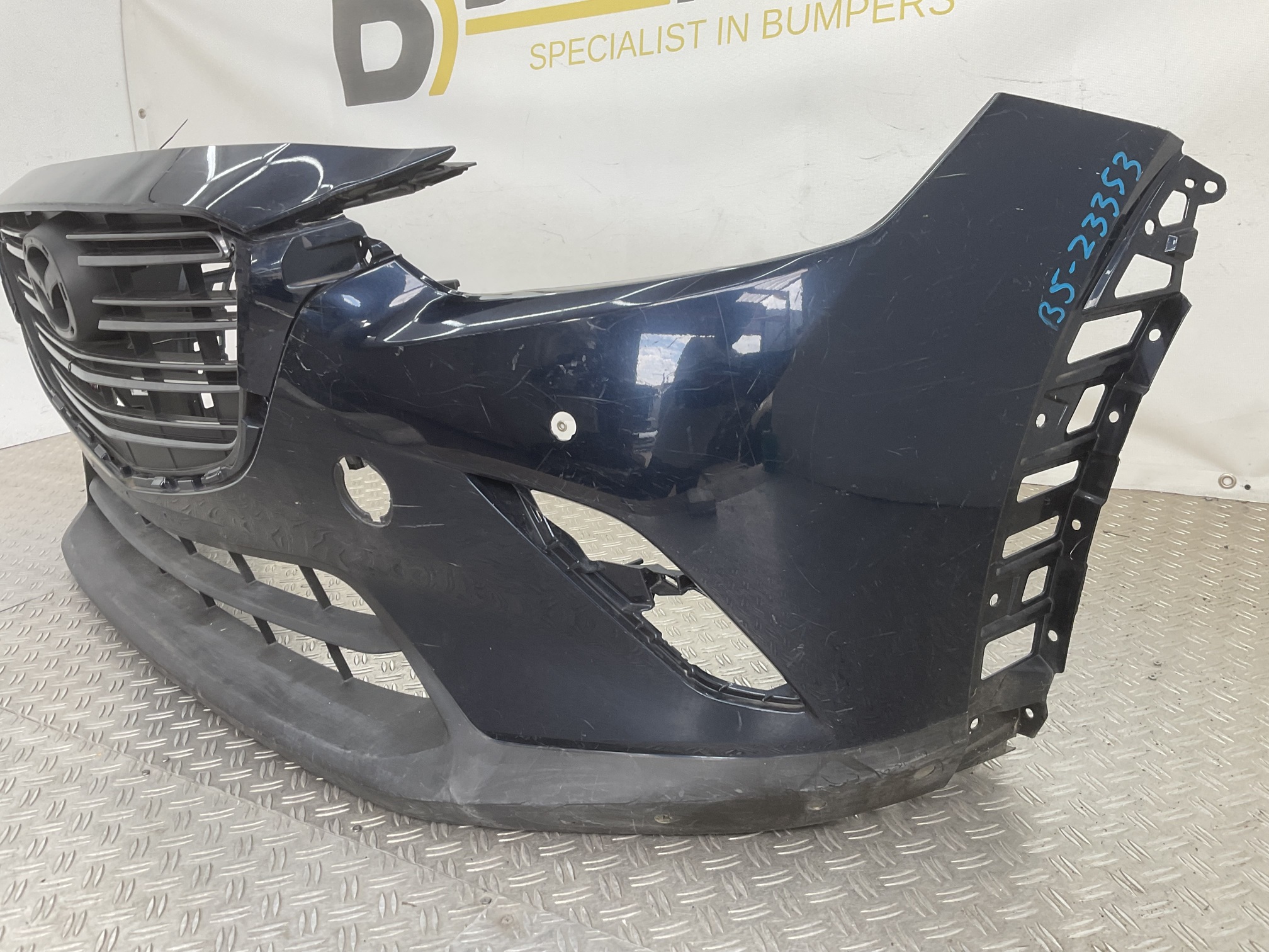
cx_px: 634
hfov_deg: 61.7
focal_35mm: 29
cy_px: 476
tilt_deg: -17.0
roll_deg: +4.6
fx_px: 1063
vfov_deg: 48.2
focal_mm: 3
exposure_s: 1/100
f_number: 1.8
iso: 25
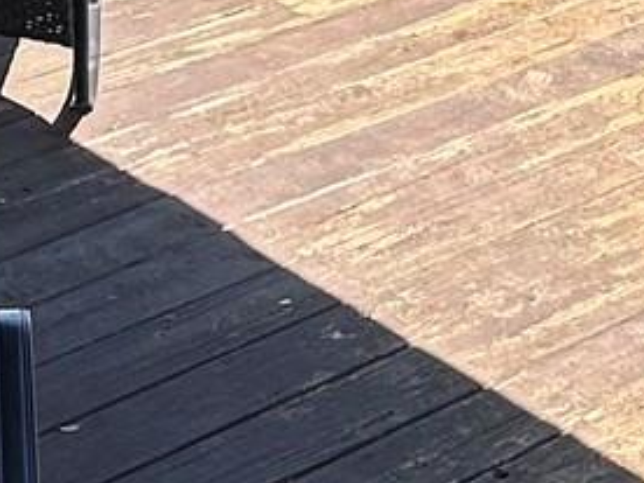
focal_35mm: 104
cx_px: -257
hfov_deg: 17.4
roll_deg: +4.3
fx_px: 1935
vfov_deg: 13.6
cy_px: -187
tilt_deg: -17.3
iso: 40
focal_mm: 2.22
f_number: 2.2
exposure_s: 1/785
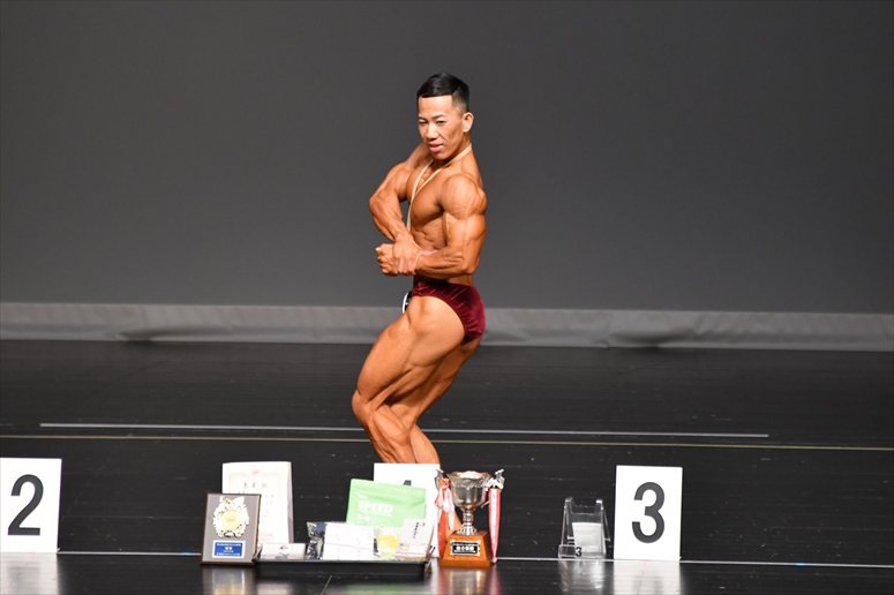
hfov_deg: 6.0
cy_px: 298
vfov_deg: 4.0
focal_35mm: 345
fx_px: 8563
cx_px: 447
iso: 2500
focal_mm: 230
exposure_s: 1/400
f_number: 5.6
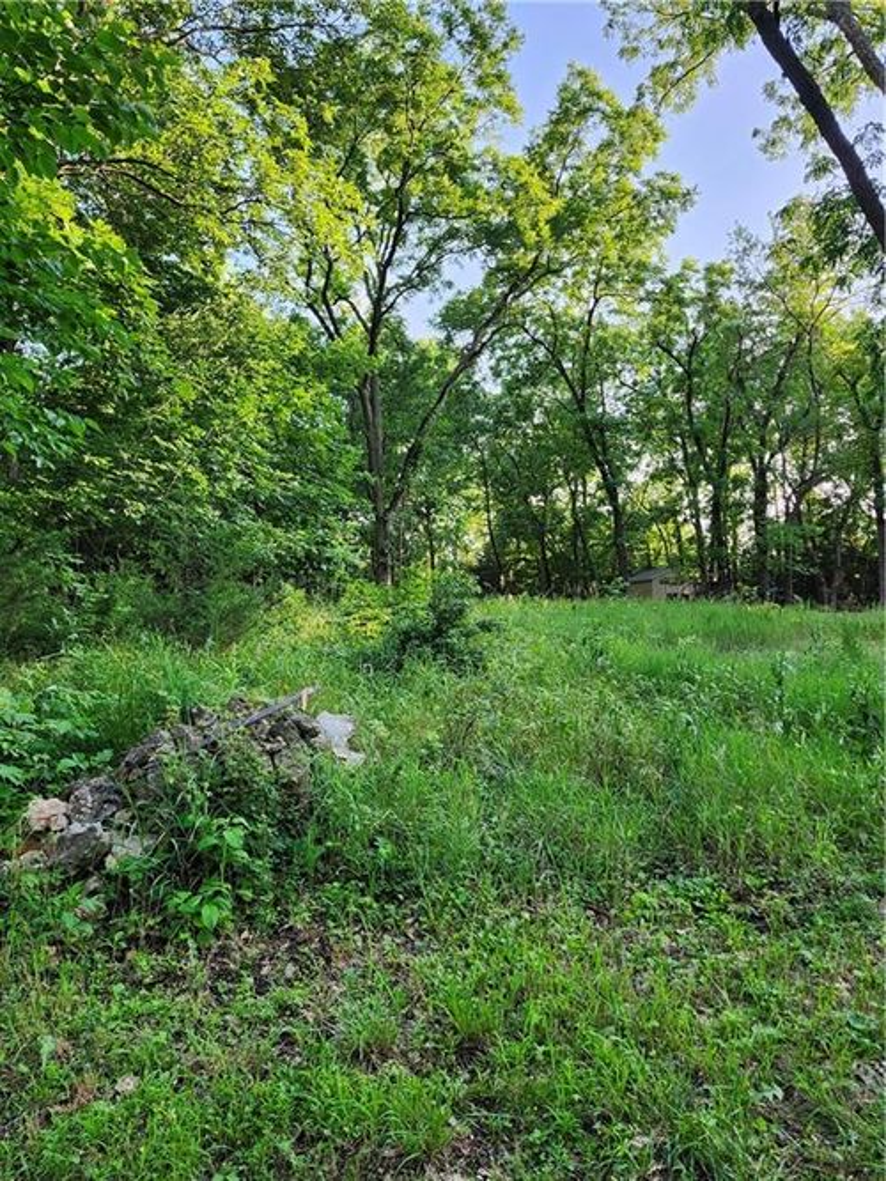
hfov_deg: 58.9
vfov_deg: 73.9
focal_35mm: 23
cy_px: 590
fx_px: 785
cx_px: 443
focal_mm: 5.54
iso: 50
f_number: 1.8
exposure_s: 1/180
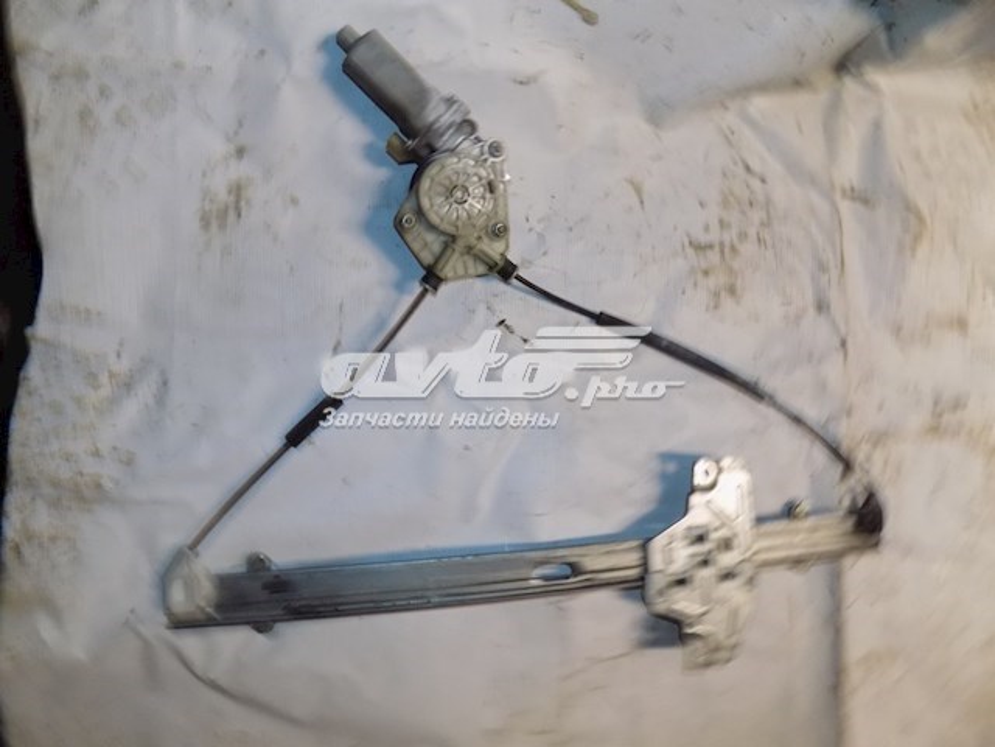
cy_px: 374
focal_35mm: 23
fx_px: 661
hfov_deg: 73.9
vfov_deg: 58.9
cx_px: 498
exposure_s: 1/30
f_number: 3.1
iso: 320
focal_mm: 4
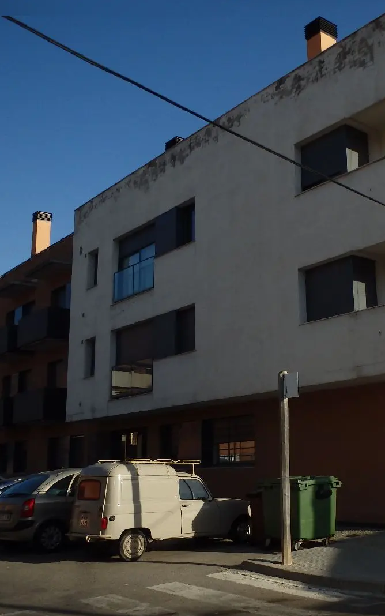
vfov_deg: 49.3
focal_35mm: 40
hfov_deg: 30.7
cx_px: 341
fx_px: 671
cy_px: 310
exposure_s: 1/160
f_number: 11
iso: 125
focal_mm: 5
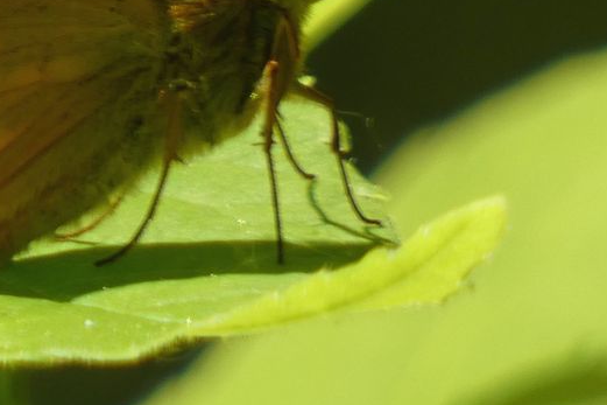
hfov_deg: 1.0
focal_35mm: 2043
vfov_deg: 0.7
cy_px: 43
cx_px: 133
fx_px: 34434
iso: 80
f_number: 5.9
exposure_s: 1/160
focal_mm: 215
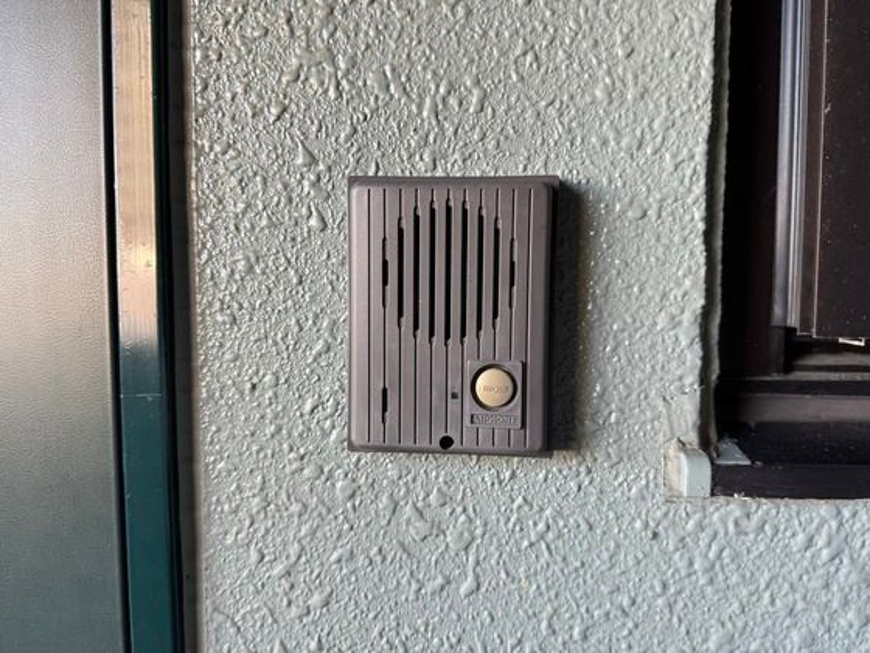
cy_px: 326
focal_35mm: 24
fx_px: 603
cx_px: 435
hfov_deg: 71.6
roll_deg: +0.4
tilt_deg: -4.0
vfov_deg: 56.8
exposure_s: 1/121
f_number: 1.78
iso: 200
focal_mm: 6.76
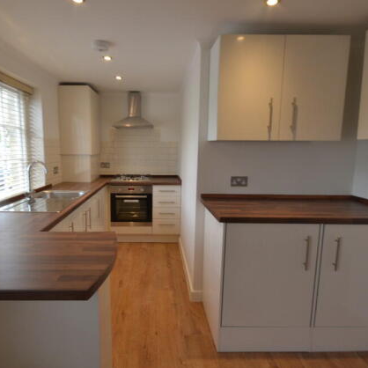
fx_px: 241
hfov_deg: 74.3
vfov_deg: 74.8
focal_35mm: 20
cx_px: 154
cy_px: 178
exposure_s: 1/10
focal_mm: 10
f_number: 11
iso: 400
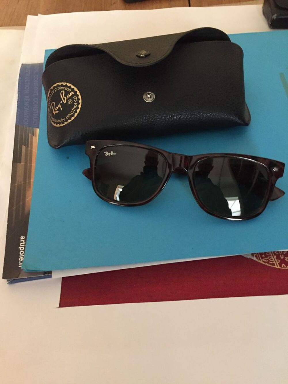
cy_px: 192
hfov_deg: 48.2
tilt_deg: -60.1
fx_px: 322
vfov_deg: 61.7
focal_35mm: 29
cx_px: 144
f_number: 2.2
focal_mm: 4.15
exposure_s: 1/17
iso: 320
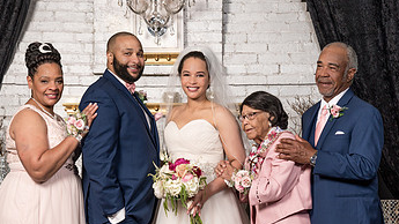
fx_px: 1195
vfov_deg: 10.7
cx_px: 186
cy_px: 203
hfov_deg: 18.9
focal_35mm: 113
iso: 100
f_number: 4
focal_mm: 58
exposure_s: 1/200
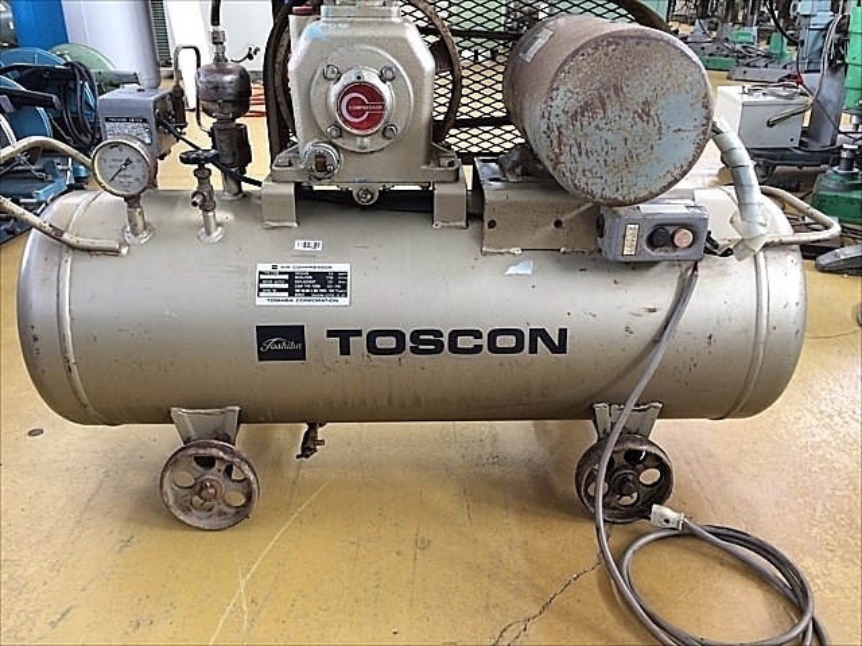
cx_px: 431
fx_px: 722
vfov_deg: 48.2
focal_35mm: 29
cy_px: 323
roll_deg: +0.9
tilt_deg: -25.1
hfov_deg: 61.7
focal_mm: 4.15
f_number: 2.2
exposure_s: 1/30
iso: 64
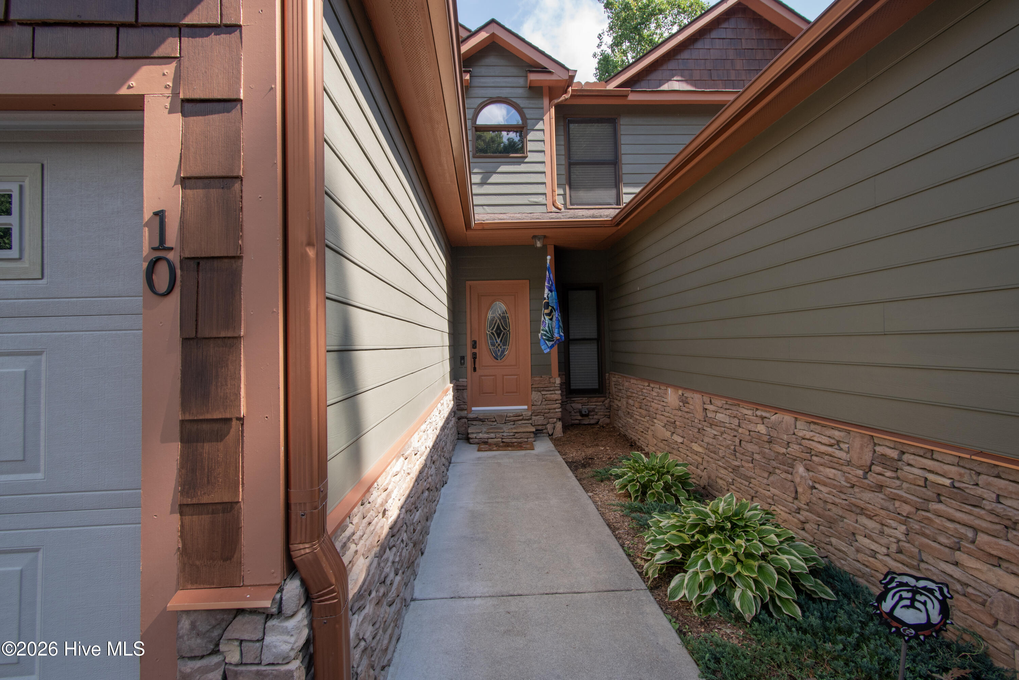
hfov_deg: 100.4
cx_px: 510
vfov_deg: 77.3
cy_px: 340
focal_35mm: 15
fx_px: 425
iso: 200
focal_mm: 10
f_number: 6.3
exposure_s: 1/160
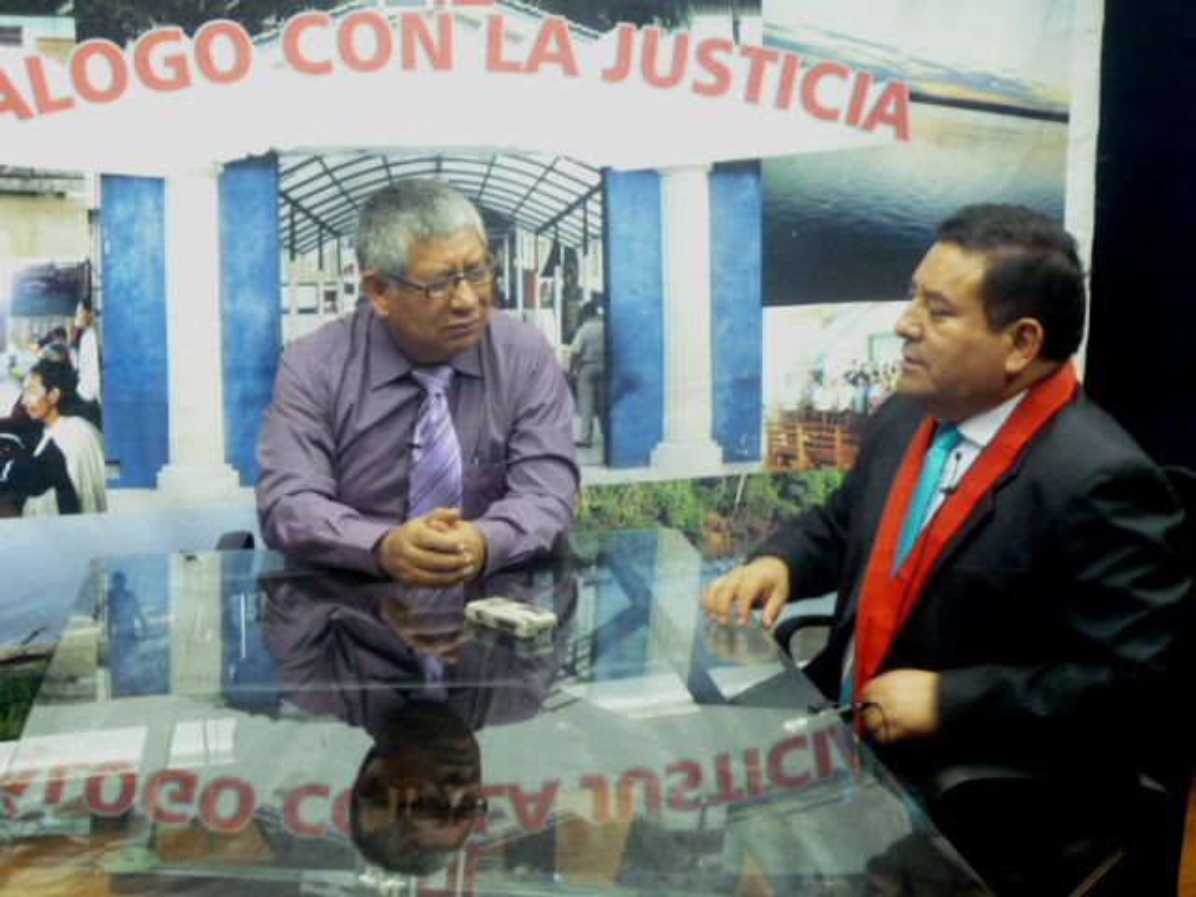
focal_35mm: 56
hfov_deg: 34.3
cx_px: 598
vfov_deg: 26.1
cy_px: 448
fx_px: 1935
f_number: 4.4
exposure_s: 1/10
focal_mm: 10
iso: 1000
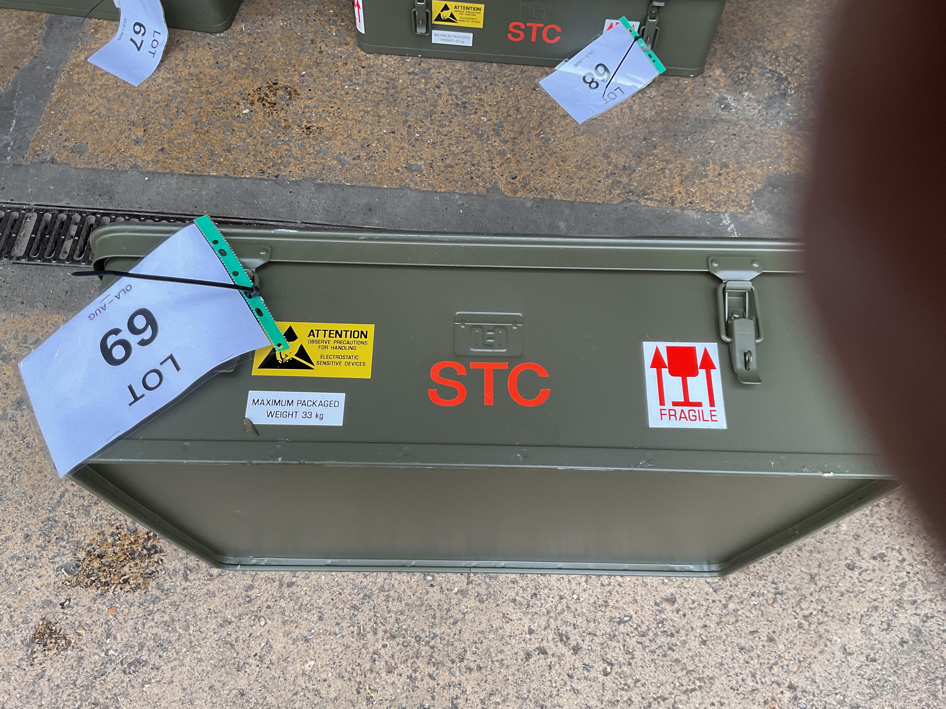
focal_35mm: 29
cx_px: 473
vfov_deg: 48.2
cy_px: 354
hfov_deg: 61.7
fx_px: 793
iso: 32
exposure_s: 1/120
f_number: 1.8
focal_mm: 3
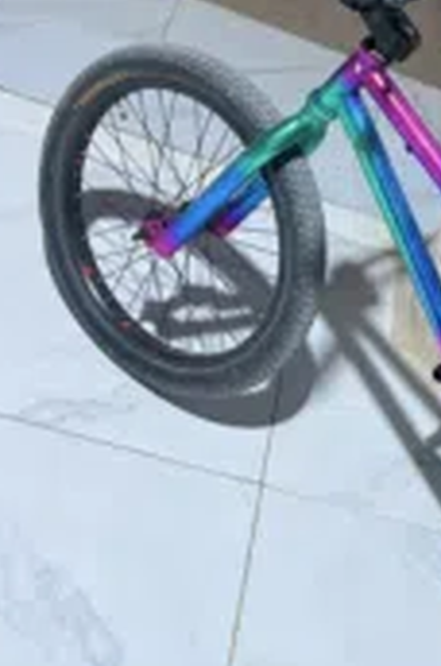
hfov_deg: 20.7
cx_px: 460
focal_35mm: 63
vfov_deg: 31.7
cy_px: 228
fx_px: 1162
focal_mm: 5.7
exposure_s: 1/50
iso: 200
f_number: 1.5
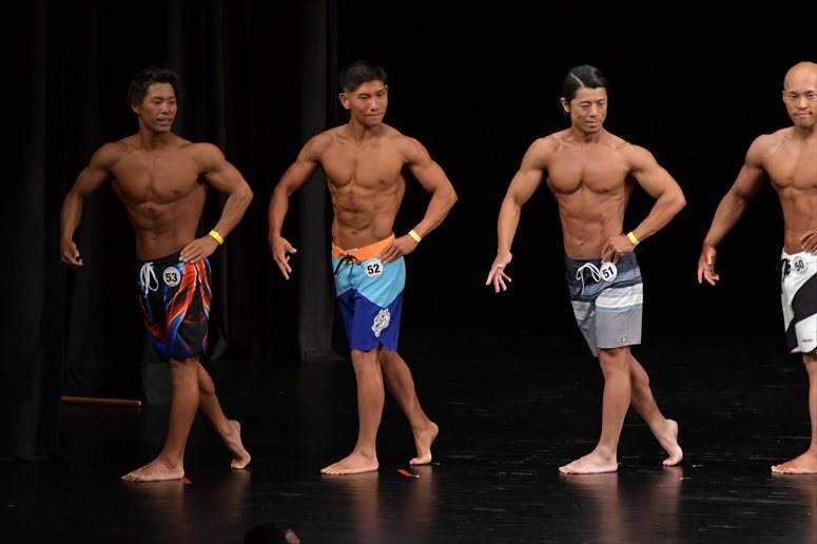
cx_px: 408
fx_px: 6125
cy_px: 272
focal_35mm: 270
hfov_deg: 7.6
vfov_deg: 5.1
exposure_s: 1/400
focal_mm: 180
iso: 3200
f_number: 5.6
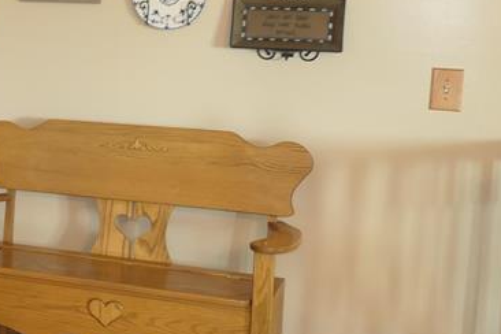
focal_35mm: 84
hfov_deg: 19.7
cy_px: 62
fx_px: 1169
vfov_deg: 16.1
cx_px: -324
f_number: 1.4
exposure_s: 1/60
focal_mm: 8.8
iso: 400
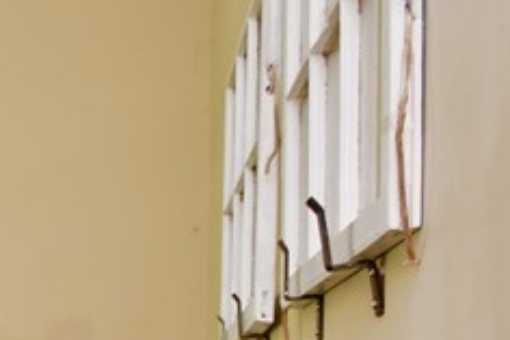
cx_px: -372
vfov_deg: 17.9
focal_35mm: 69
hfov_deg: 21.2
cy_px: 489
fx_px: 977
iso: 560
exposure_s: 1/60
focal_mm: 10
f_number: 4
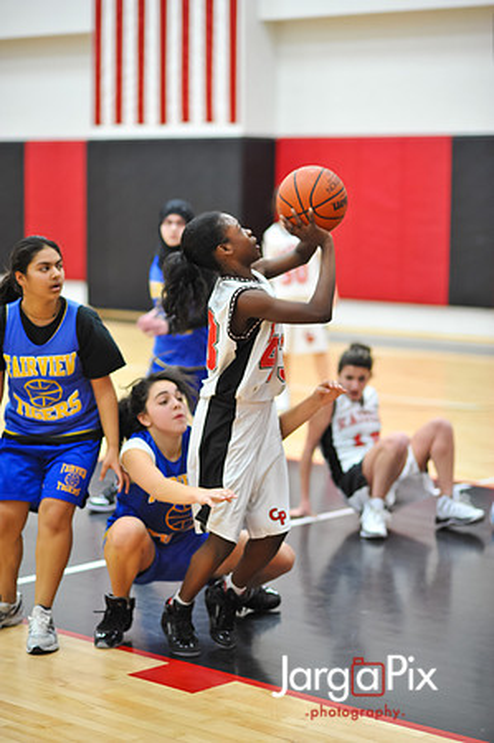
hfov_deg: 16.0
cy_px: 372
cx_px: 247
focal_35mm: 85
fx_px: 1753
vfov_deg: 23.9
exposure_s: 1/500
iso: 2500
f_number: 2
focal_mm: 85
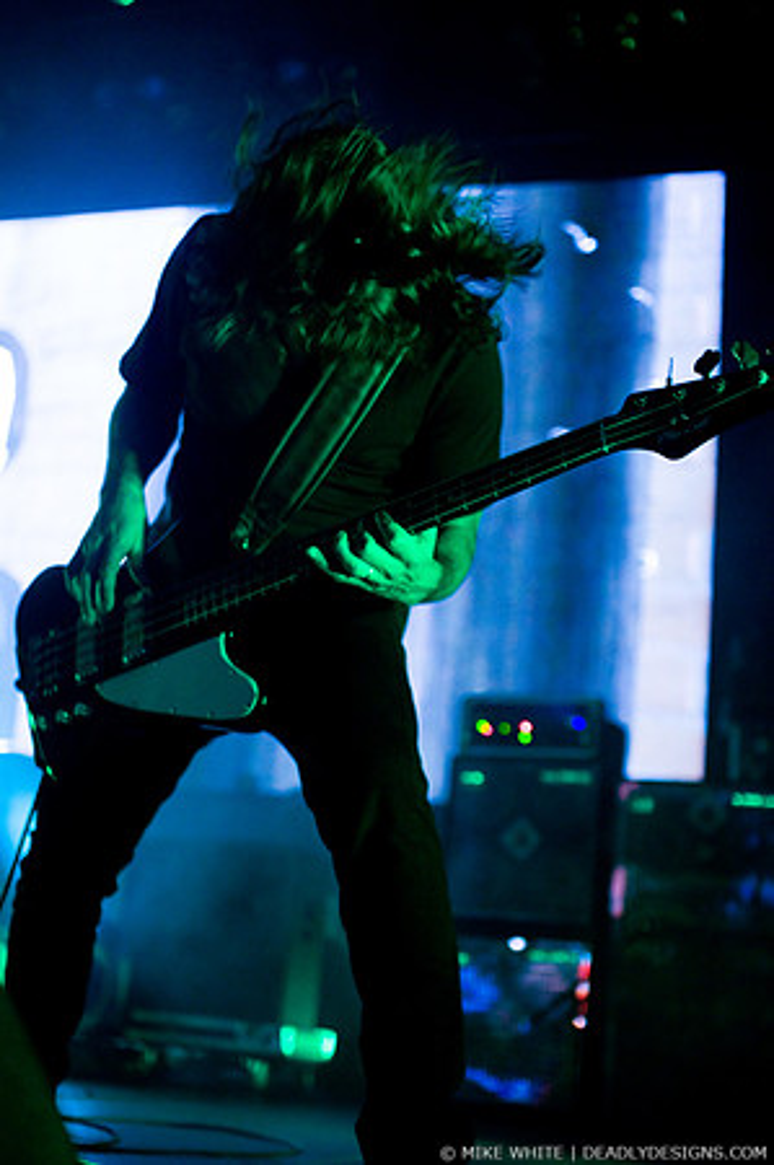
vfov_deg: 43.6
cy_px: 582
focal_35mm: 45
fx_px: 1454
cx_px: 387
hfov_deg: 29.8
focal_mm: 30
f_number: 2.2
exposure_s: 1/125
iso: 1000
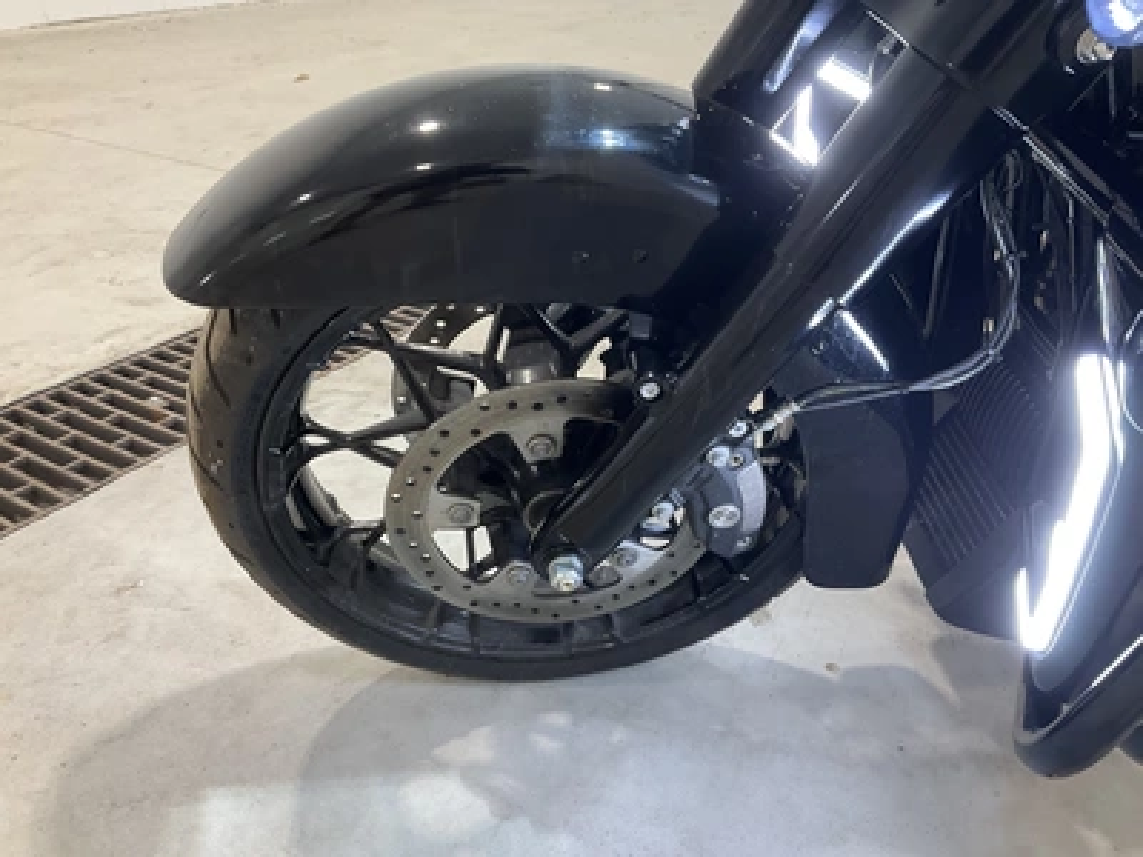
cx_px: 572
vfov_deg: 48.2
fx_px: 958
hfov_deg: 61.7
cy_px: 428
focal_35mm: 29
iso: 64
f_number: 1.8
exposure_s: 1/52
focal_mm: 3
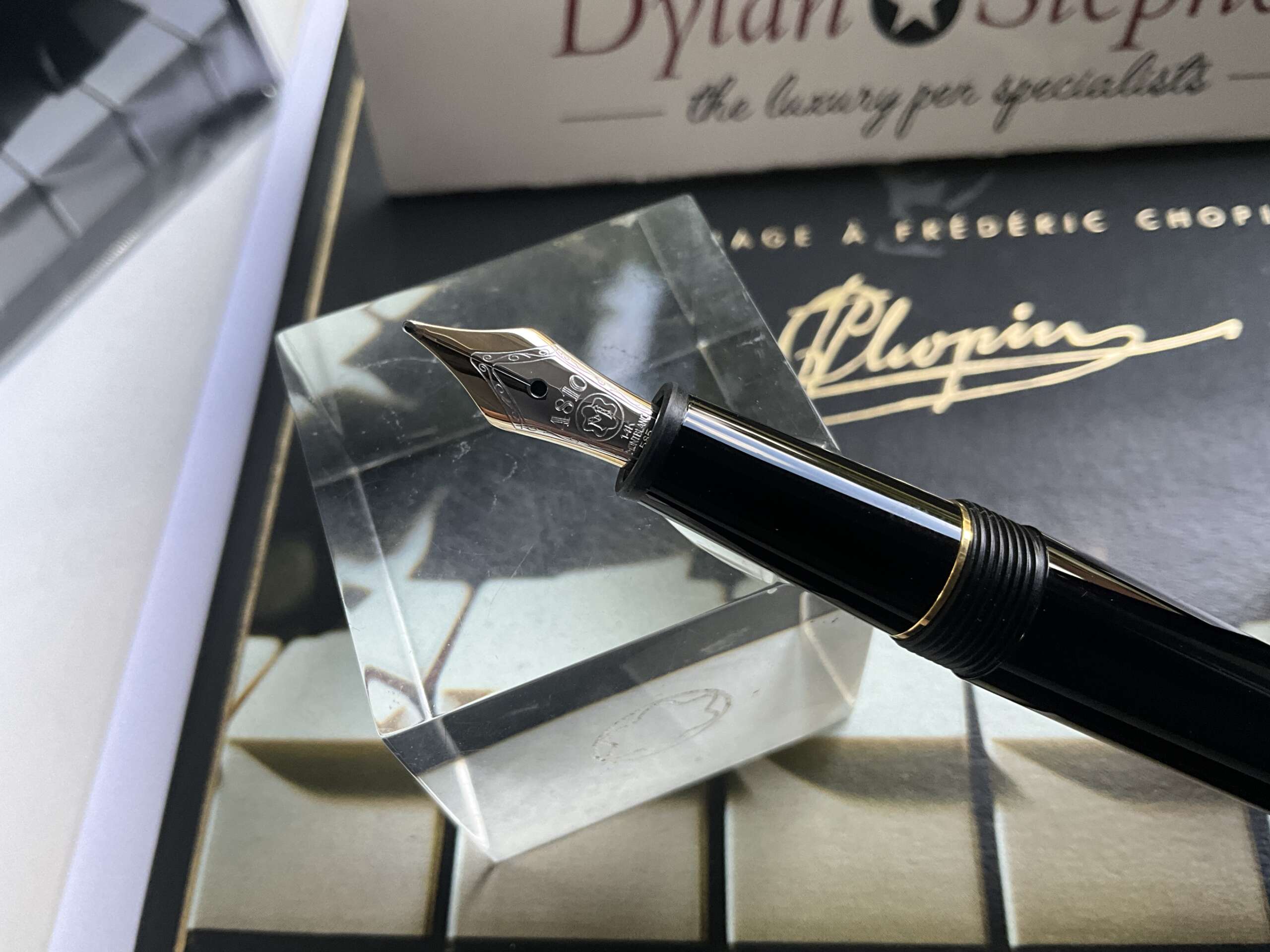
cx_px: 635
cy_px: 476
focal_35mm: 29
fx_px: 1064
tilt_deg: -60.6
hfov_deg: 61.7
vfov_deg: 48.2
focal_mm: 3
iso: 64
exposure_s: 1/122
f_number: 1.8
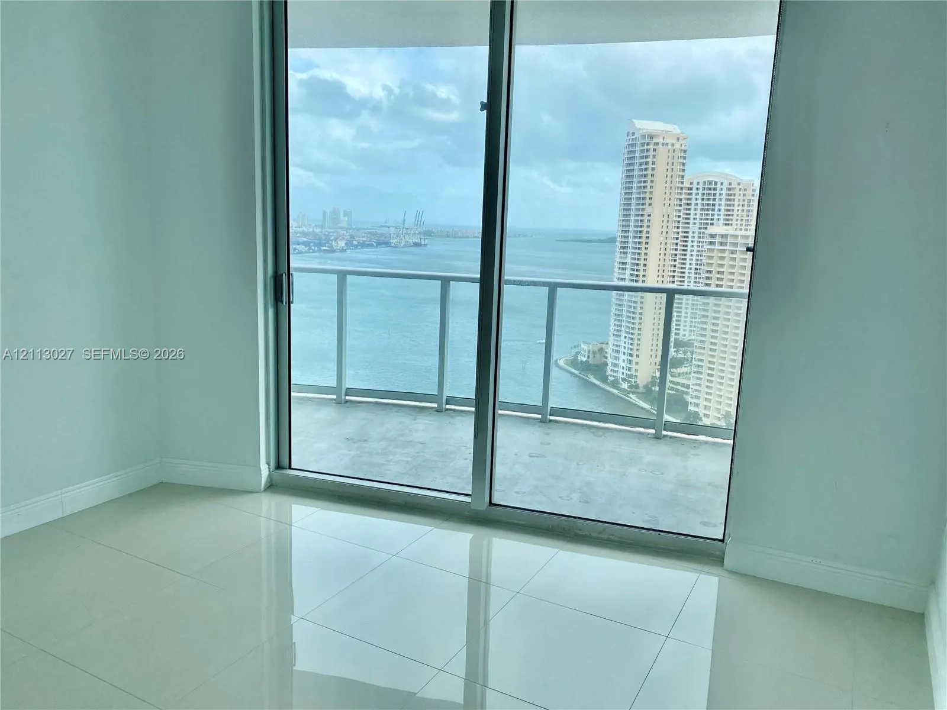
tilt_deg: -10.2
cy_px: 355
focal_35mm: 26
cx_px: 474
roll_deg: -2.4
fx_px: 711
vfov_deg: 53.1
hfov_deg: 67.3
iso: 32
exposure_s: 1/565
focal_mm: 4.25
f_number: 1.8
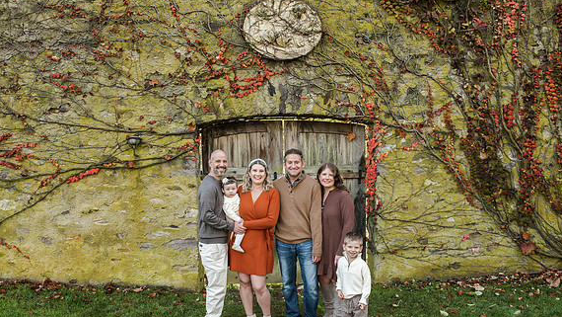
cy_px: 192
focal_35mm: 31
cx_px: 262
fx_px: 462
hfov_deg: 62.5
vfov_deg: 37.6
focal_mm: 27
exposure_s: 1/200
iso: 500
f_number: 5
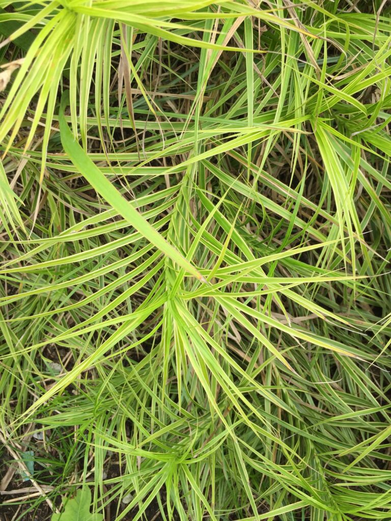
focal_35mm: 29
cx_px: 196
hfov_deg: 48.2
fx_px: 437
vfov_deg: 61.7
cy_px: 260
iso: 32
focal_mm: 4.15
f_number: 2.2
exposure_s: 1/356
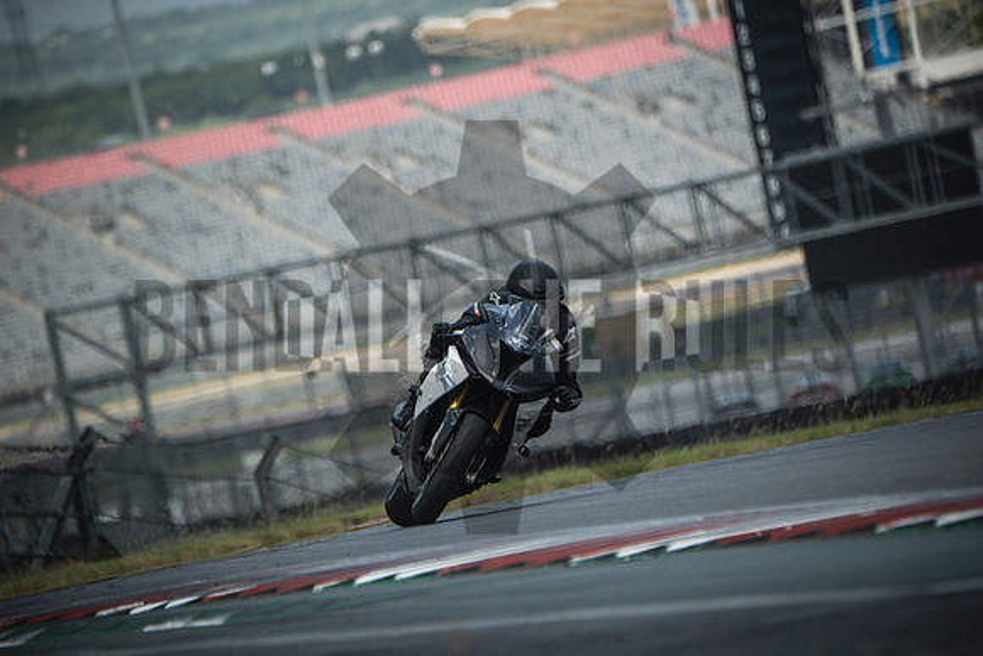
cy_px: 328
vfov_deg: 2.3
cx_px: 492
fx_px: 16386
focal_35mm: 600
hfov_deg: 3.4
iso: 1000
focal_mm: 400
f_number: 5.6
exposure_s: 1/2000
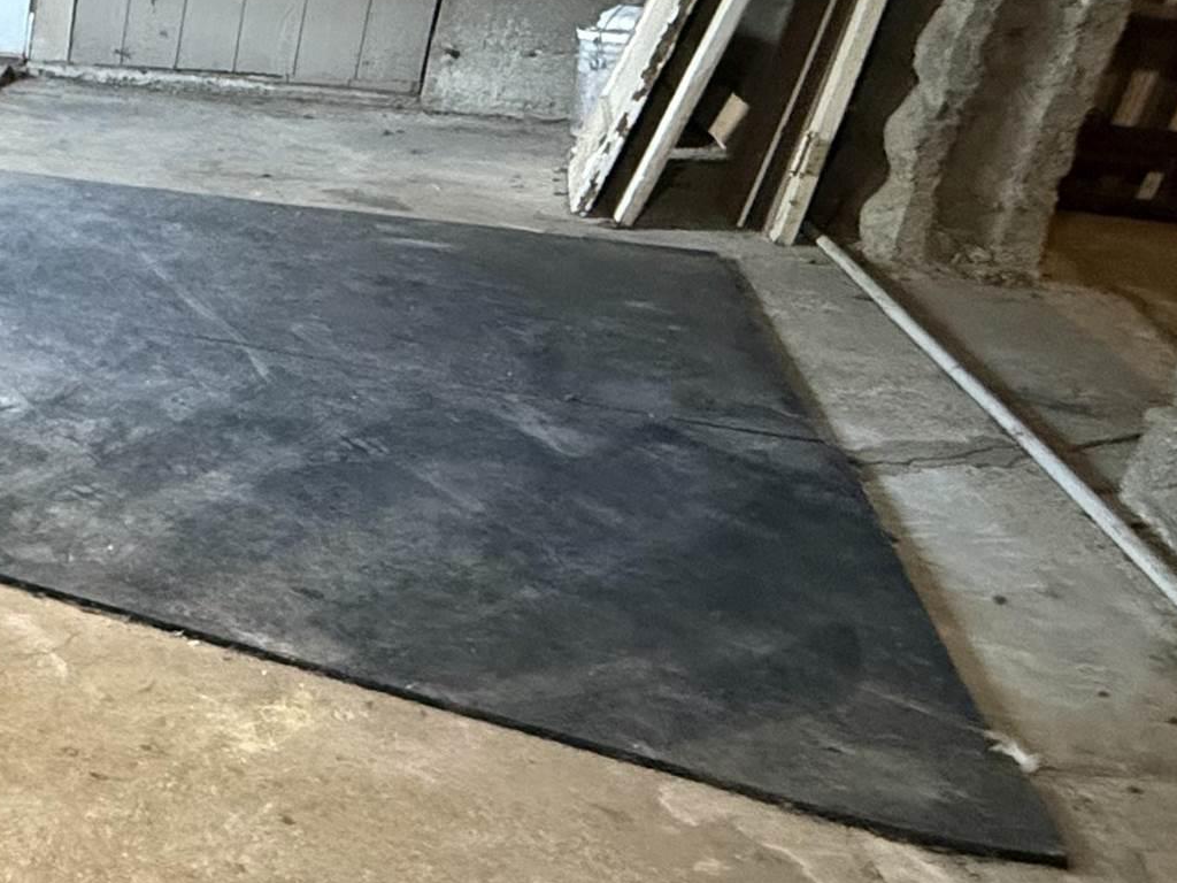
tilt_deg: -20.4
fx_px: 1428
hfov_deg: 30.2
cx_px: -506
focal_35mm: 42
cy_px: 279
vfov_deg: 34.0
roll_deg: +1.2
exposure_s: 1/40
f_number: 2.2
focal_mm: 2.22
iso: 1000
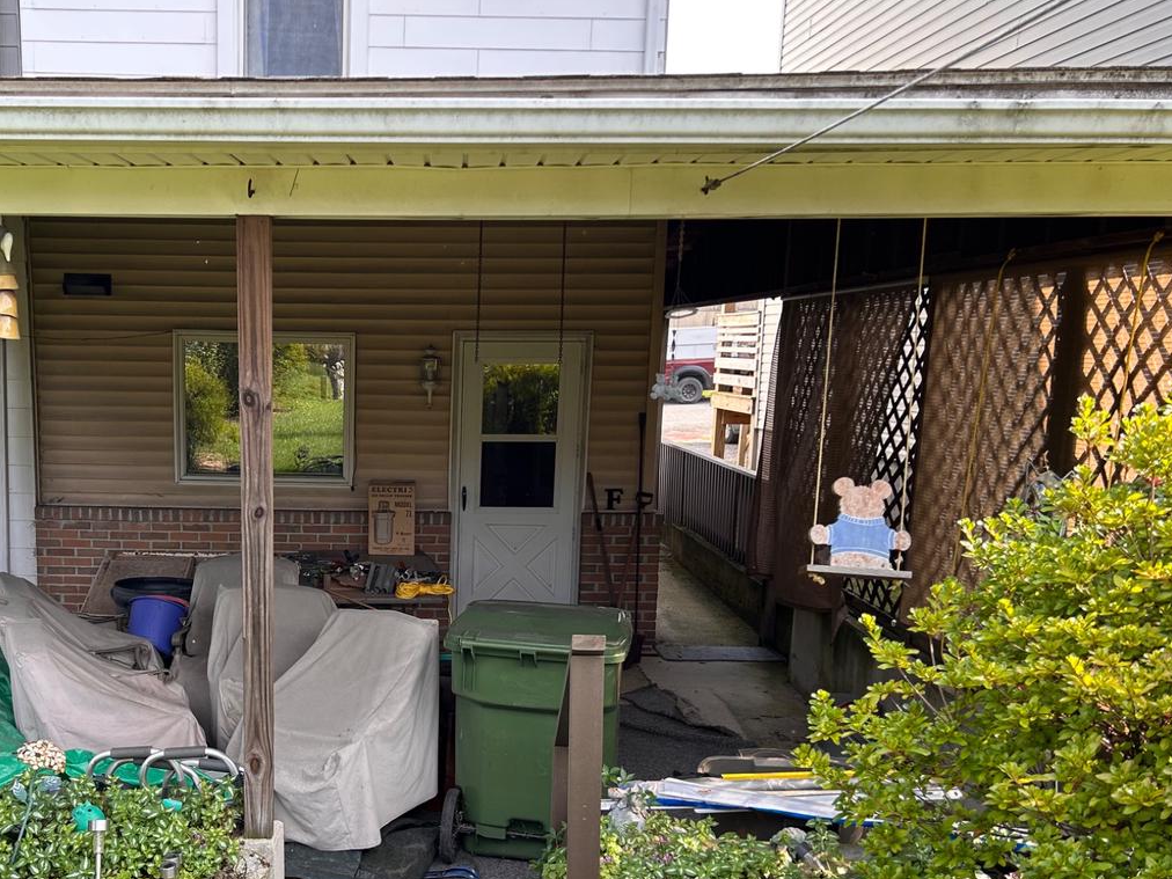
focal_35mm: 37
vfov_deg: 38.3
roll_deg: +0.9
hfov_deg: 48.9
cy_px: 565
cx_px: 350
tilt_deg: -8.8
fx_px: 1253
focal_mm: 5.7
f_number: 1.5
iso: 50
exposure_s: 1/448
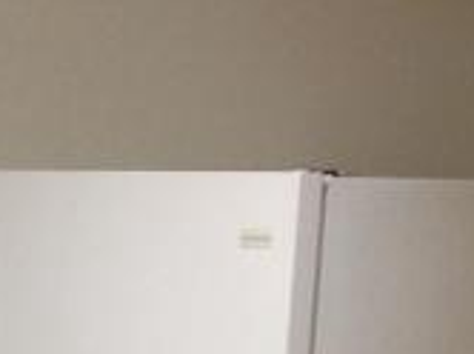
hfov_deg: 8.8
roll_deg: -2.1
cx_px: -328
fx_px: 2967
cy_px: 679
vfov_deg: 6.6
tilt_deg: -8.5
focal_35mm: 217
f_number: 2.4
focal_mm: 4.28
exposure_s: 1/24
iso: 50
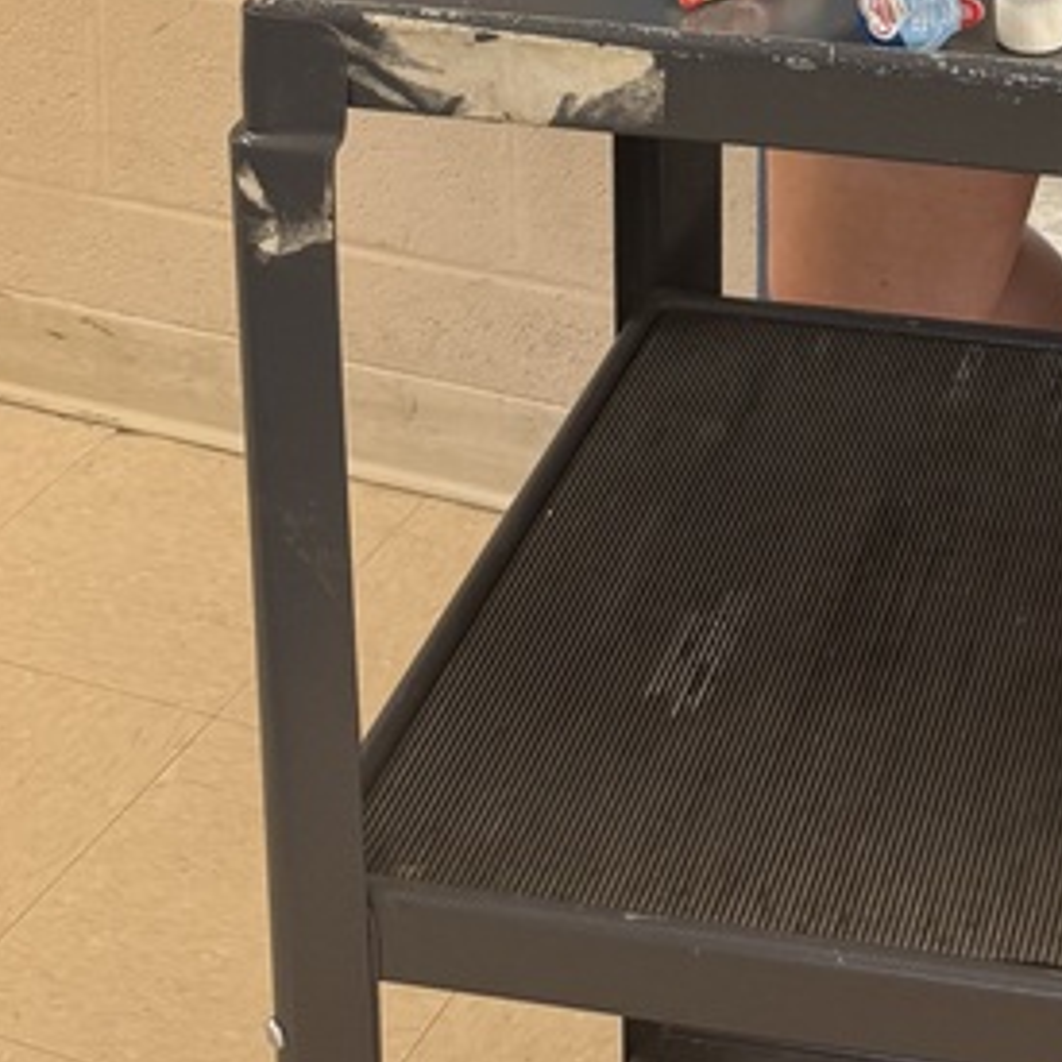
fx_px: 2742
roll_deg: -0.8
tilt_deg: -8.3
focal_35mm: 79
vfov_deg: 18.4
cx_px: 1112
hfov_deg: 21.0
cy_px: -699
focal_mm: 6.76
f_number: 1.78
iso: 200
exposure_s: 1/120
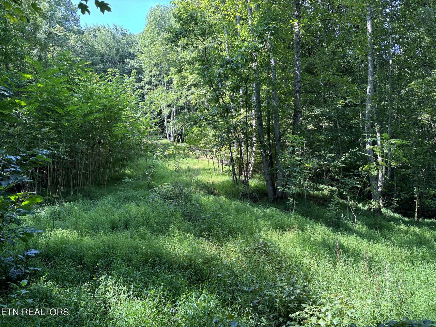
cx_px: 218
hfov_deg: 67.3
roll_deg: -0.4
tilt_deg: +5.4
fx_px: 327
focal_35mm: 26
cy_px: 164
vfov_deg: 53.1
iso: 40
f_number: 1.6
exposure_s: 1/148
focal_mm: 5.96
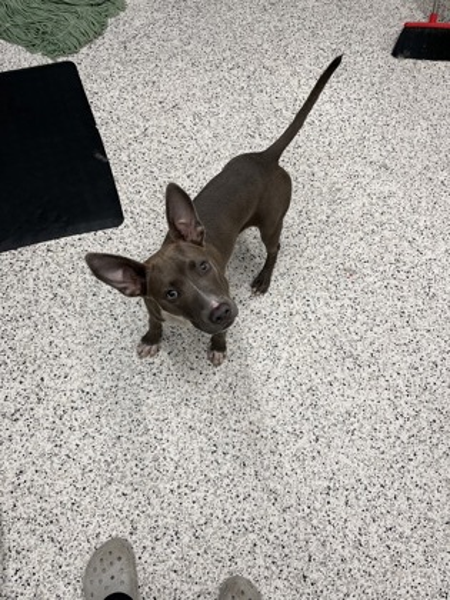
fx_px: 451
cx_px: 225
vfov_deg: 67.3
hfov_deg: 53.1
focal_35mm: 26
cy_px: 300
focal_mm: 5.1
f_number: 1.6
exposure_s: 1/122
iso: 64
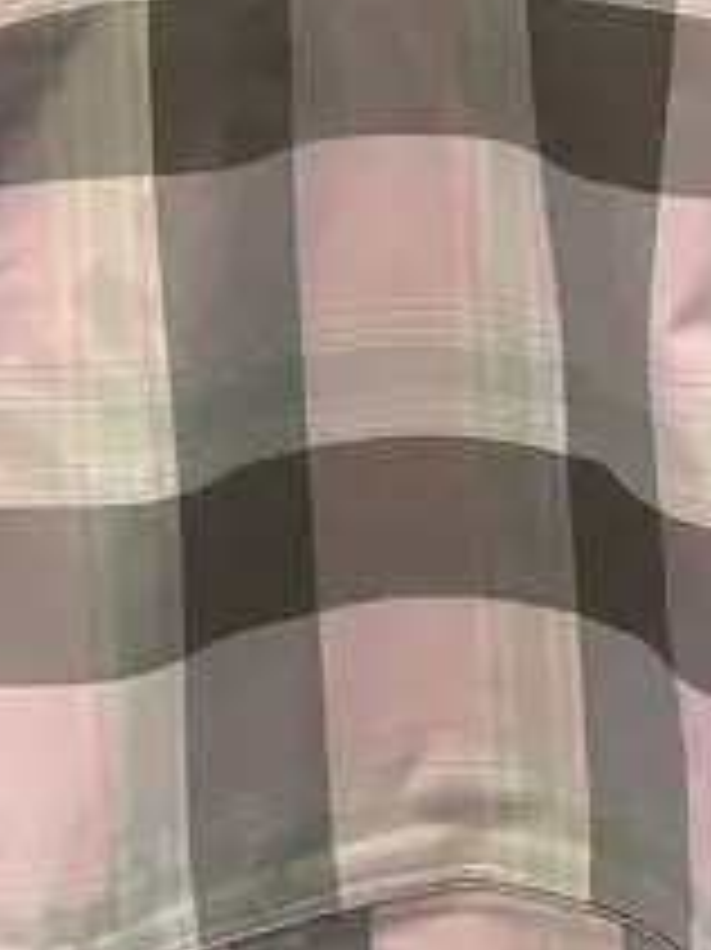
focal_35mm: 136
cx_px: 500
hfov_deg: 10.9
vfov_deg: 14.1
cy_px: -149
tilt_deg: -10.3
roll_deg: -0.3
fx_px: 3728
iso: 200
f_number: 1.8
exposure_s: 1/50
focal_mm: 3.99
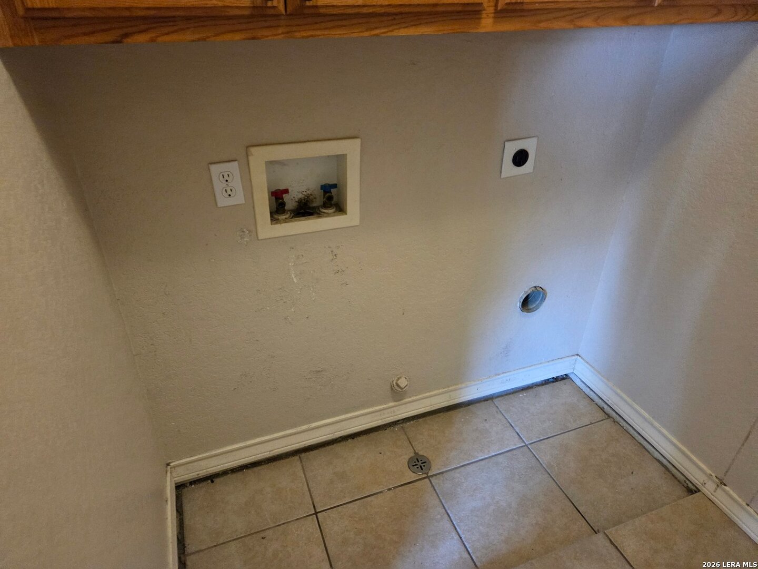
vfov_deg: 58.9
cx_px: 379
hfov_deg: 73.9
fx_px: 504
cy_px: 284
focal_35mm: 23
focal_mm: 5.4
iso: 1600
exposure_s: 1/120
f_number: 1.8
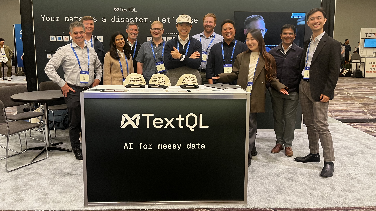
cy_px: 87
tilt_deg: -6.1
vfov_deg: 40.0
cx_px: 187
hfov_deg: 66.1
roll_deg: -0.9
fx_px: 289
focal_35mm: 29
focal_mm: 5.1
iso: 160
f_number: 1.6
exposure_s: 1/60
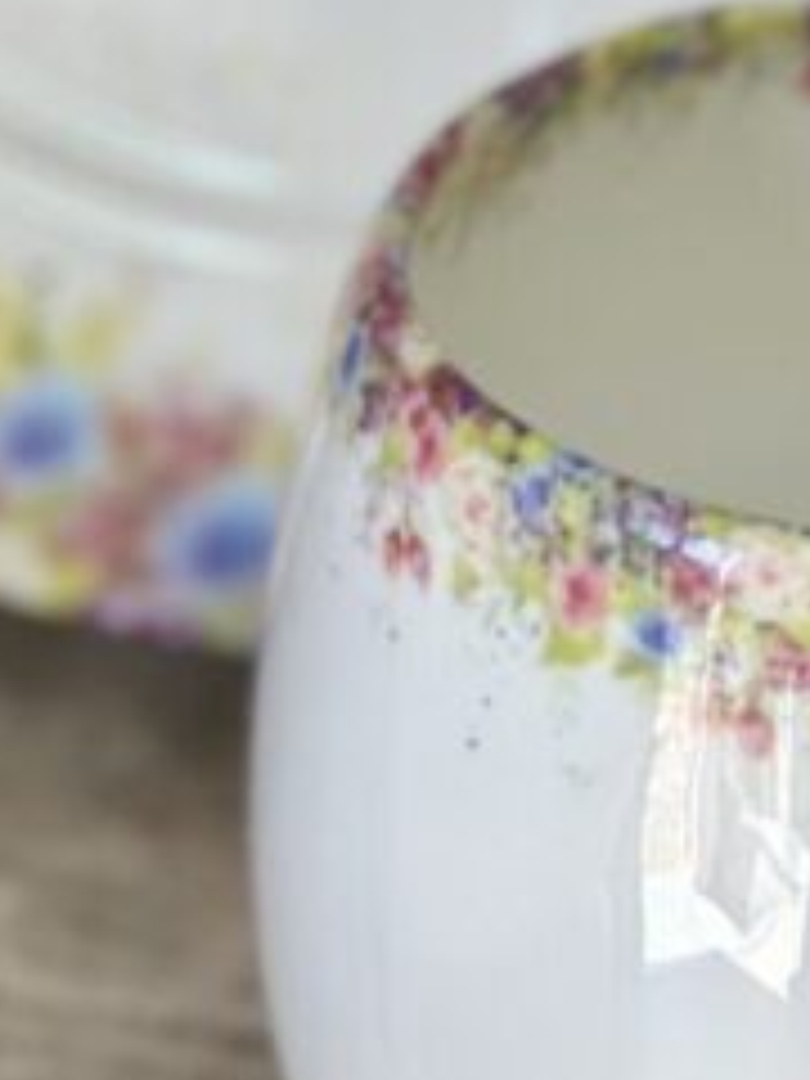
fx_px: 6396
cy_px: -400
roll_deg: -1.4
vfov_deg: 9.5
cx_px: 634
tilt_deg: -23.7
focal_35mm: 205
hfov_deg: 7.2
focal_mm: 6.86
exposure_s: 1/256
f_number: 1.78
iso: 80
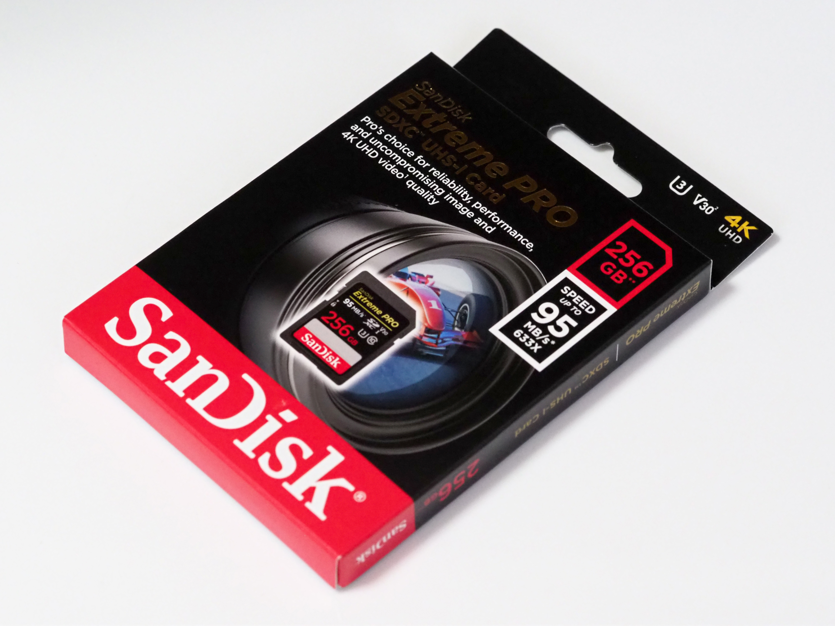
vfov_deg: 12.3
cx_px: 418
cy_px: 313
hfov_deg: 16.4
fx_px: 2895
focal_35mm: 120
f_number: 5.6
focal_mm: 60
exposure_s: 1/160
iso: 6400
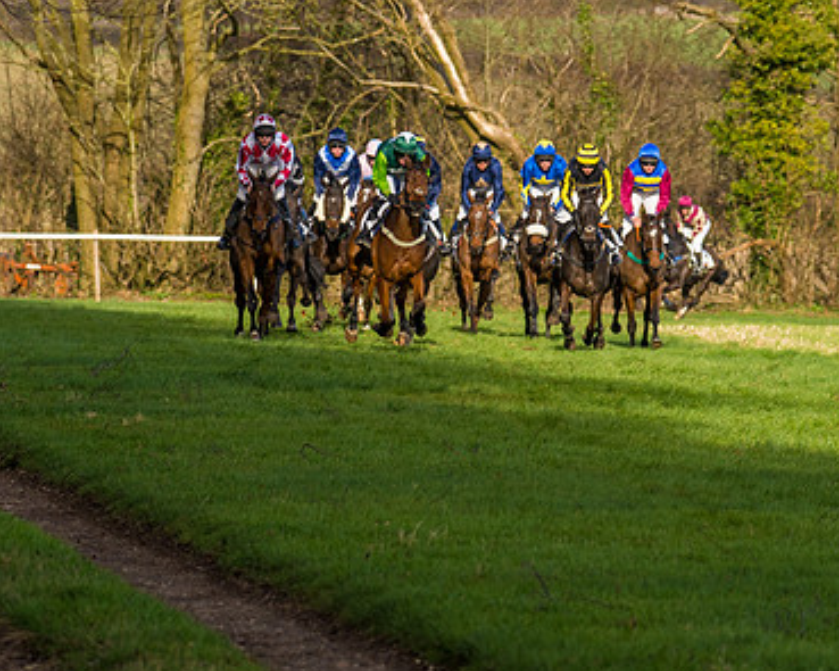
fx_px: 11097
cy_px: 260
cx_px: 439
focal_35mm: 447
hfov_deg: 4.3
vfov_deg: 3.5
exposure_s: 1/1250
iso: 200
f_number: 4
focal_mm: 162
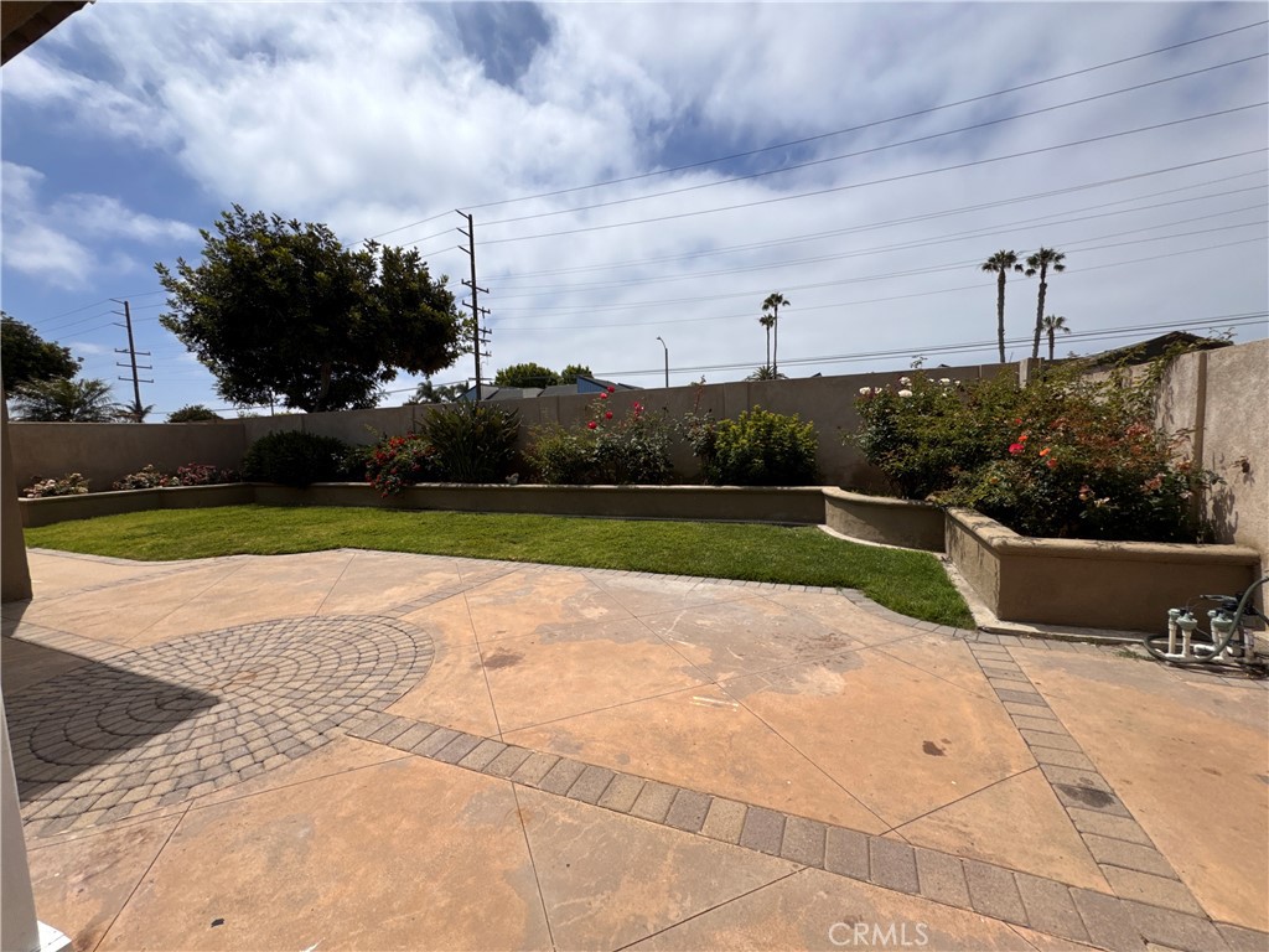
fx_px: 513
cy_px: 476
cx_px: 634
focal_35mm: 14
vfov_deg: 85.7
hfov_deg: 102.1
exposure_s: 1/3906
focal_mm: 2.22
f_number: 2.2
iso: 40
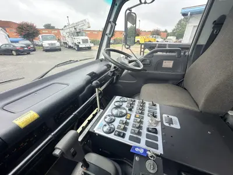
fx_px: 94
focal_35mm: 14
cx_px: 116
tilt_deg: -27.5
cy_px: 88
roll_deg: -0.7
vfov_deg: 85.7
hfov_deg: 102.1
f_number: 2.2
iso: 32
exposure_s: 1/121
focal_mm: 2.22
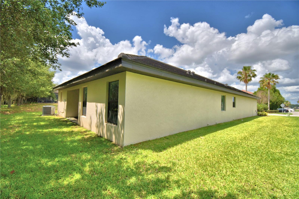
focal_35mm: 15
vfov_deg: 77.3
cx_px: 150
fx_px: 125
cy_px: 100
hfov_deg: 100.4
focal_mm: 10
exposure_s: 1/1250
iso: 100
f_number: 4.5
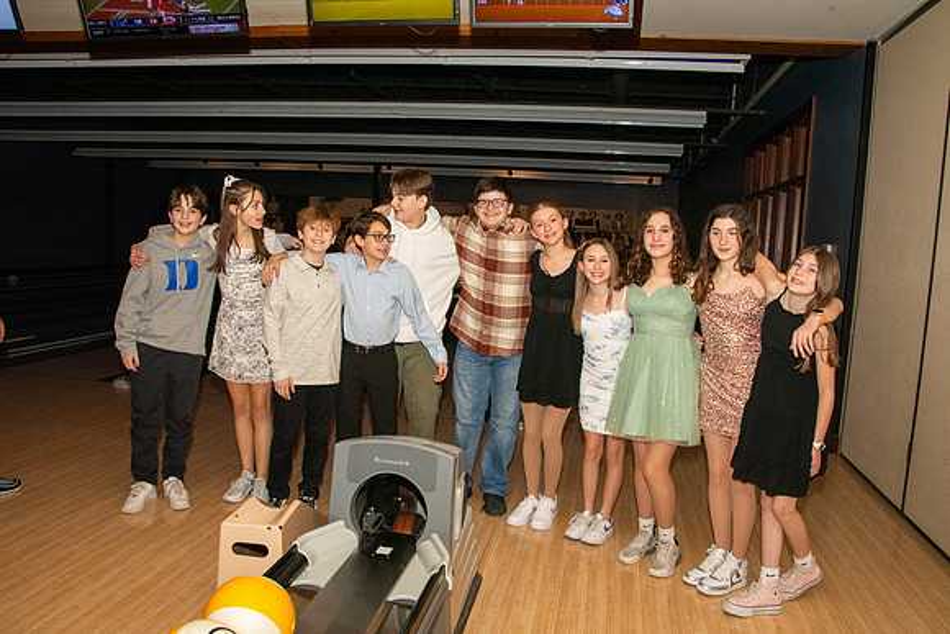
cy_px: 317
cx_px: 475
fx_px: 713
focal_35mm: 27
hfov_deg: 67.4
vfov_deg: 48.0
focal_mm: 18
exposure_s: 1/160
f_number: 11
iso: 4000
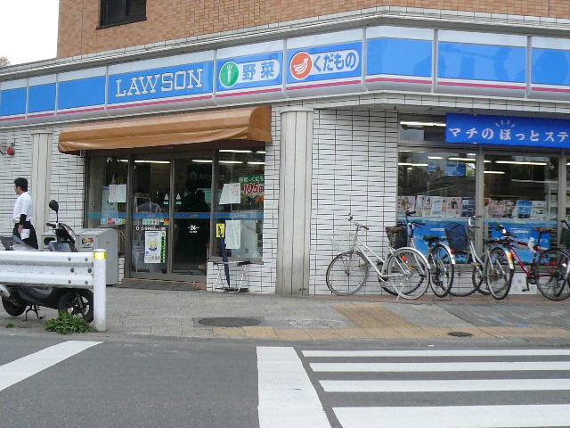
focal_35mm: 53
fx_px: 873
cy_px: 214
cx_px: 285
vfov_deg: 27.5
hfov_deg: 36.2
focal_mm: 5.7
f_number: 3
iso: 100
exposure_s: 1/800
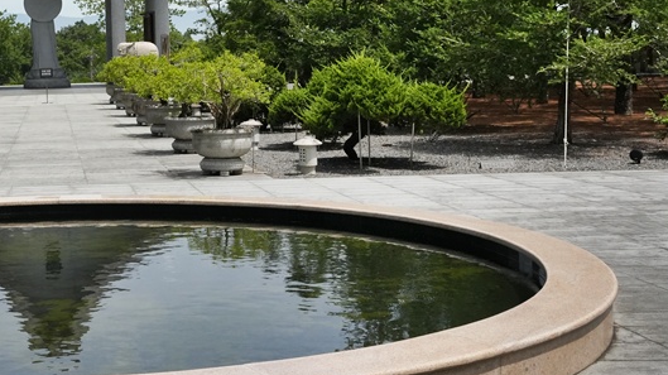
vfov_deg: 16.6
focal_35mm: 72
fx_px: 1271
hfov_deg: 28.0
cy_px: 54
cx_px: 30
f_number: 11
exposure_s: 1/4000
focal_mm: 35.4
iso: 3200
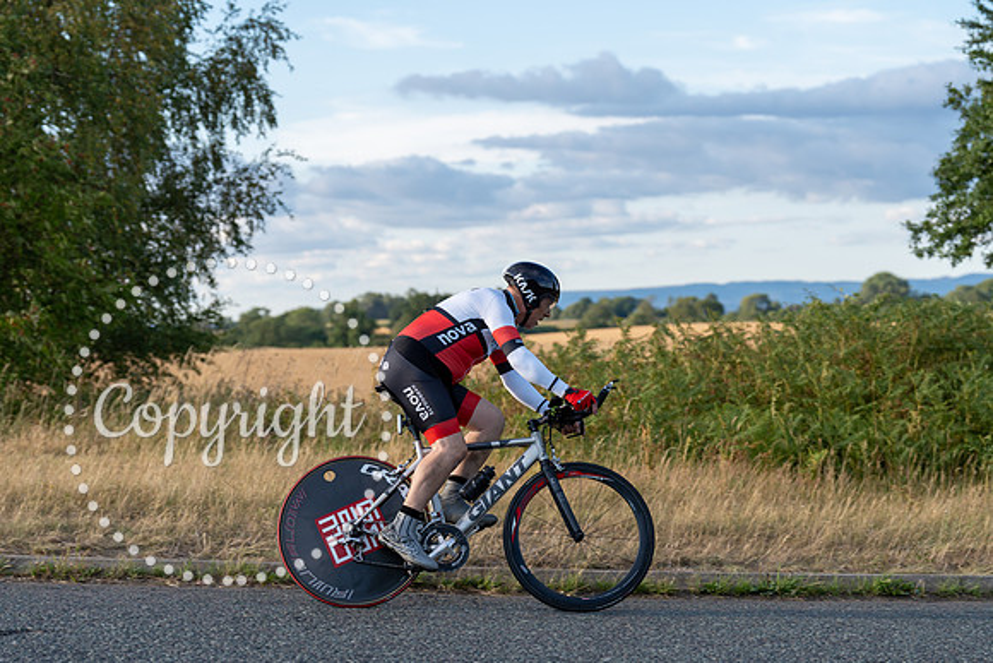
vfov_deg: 15.4
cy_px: 332
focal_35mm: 89
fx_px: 2455
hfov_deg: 22.9
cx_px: 496
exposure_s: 1/1000
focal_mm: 89
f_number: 4
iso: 125
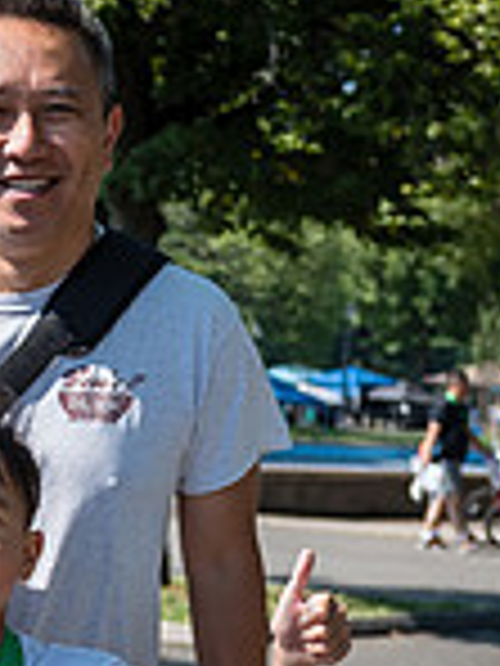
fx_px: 3101
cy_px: 580
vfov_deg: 12.2
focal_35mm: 161
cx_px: -144
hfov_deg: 9.1
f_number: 3.2
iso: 200
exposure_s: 1/1600
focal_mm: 31
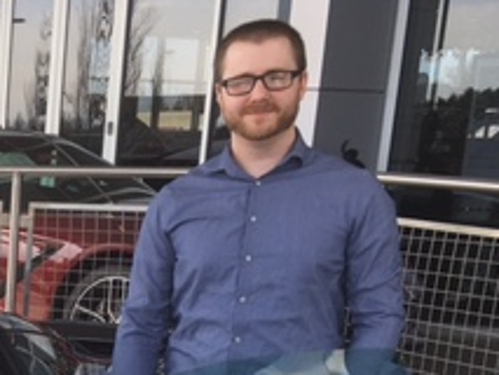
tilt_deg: -15.2
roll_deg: -1.0
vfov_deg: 15.8
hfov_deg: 20.2
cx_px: -187
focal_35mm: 87
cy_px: 534
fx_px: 1255
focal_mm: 4.15
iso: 25
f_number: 2.2
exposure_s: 1/413
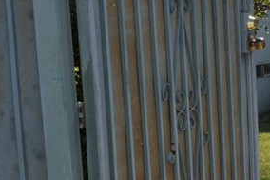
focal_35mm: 119
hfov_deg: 15.2
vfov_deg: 11.5
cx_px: 467
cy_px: 133
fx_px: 892
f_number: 22
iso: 160
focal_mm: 22
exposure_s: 1/60.1
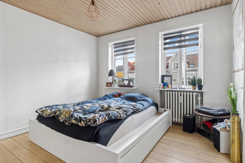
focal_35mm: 20
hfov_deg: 85.4
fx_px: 133
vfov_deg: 63.2
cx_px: 122
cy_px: 82
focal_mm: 13
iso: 200
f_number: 8
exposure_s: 1/6
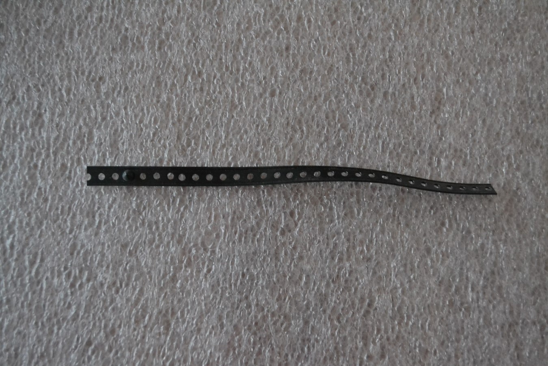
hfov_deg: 49.6
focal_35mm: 39
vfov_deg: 34.2
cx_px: 274
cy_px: 183
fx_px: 594
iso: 3200
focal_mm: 26
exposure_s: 1/30
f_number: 4.2
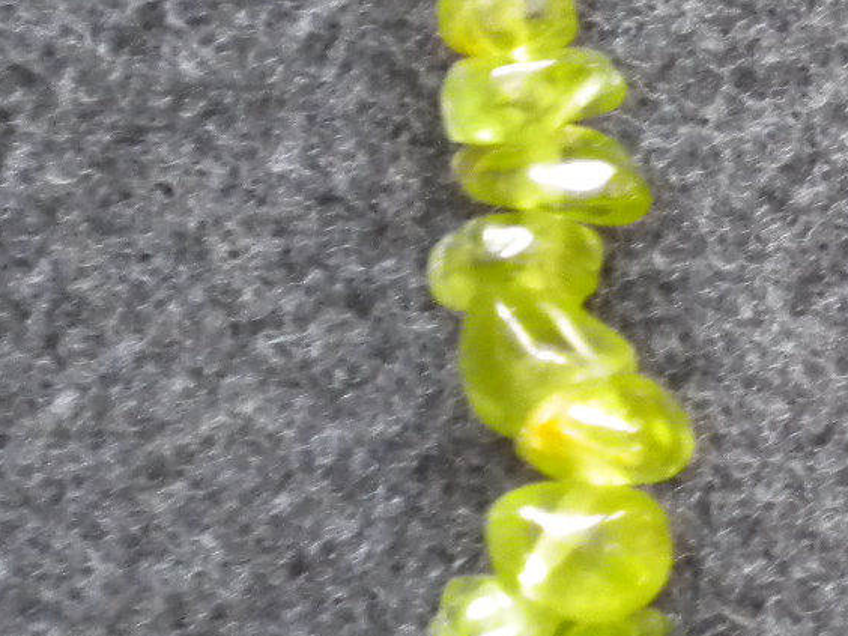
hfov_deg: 12.7
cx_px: 1176
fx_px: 3650
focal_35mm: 149
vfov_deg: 10.0
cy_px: 238
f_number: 3.5
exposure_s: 1/26.7
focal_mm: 7.4
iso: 400
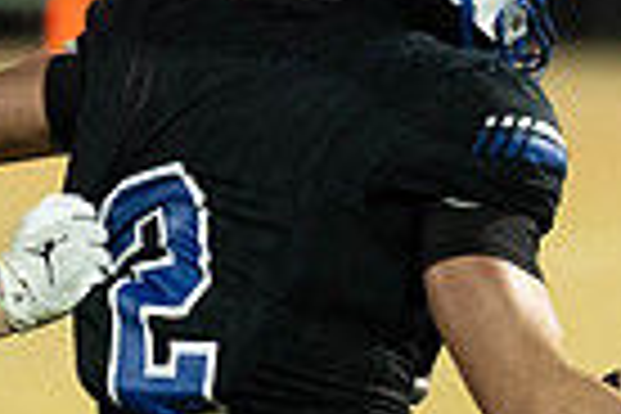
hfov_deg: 2.4
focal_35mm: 848
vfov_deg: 1.6
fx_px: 14627
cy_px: 321
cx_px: 359
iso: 12800
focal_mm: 173
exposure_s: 1/1000
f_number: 2.8
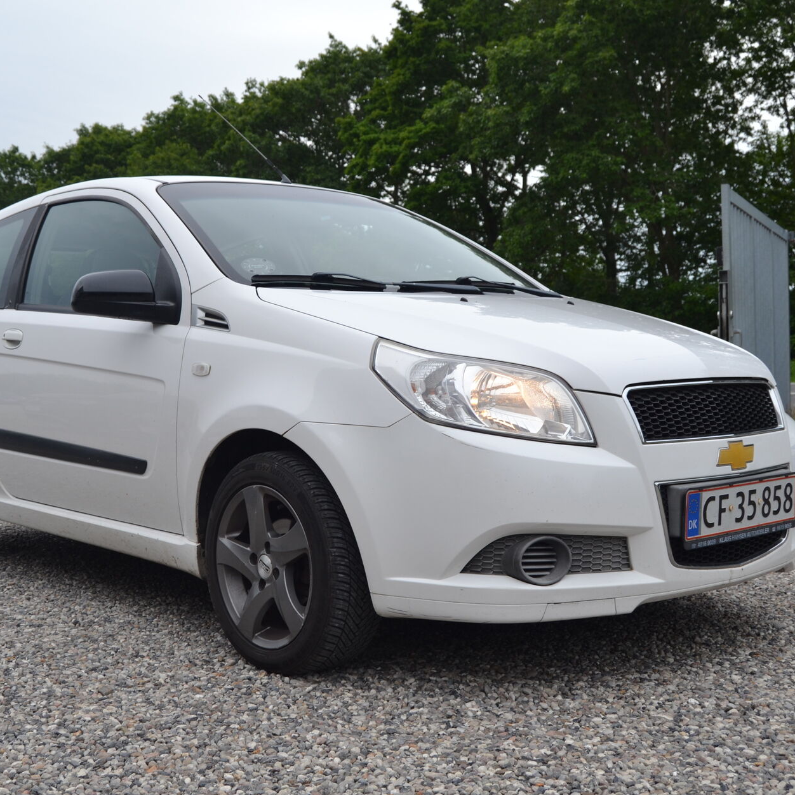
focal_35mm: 43
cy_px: 391
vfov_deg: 39.2
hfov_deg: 39.0
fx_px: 1117
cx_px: 323
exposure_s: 1/125
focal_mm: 22
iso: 100
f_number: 5.6
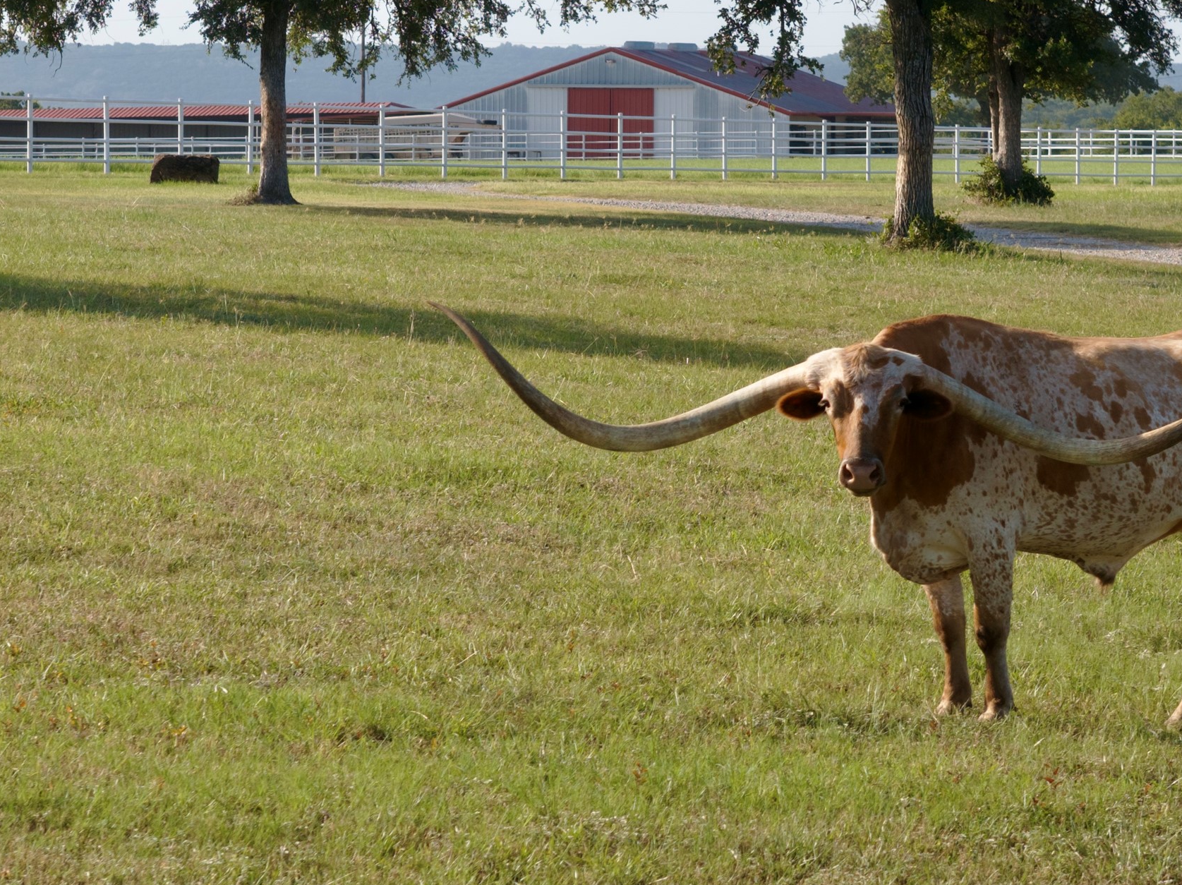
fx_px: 6927
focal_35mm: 203
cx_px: 707
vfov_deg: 7.3
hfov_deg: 9.8
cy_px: 423
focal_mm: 30.71
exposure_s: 1/25
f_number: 3.4
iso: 100
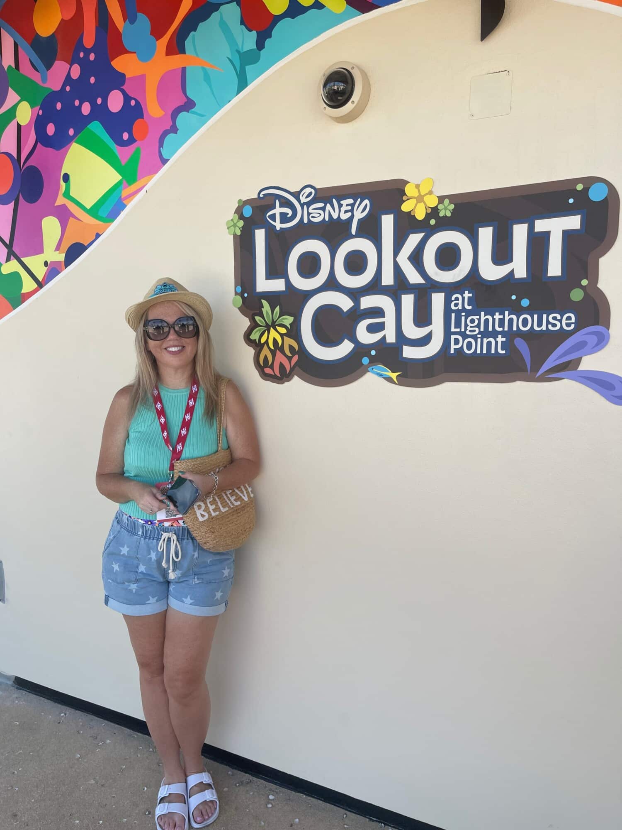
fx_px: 623
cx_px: 311
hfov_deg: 53.1
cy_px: 415
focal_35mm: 26
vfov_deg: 67.3
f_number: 1.6
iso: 32
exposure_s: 1/994
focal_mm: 5.1
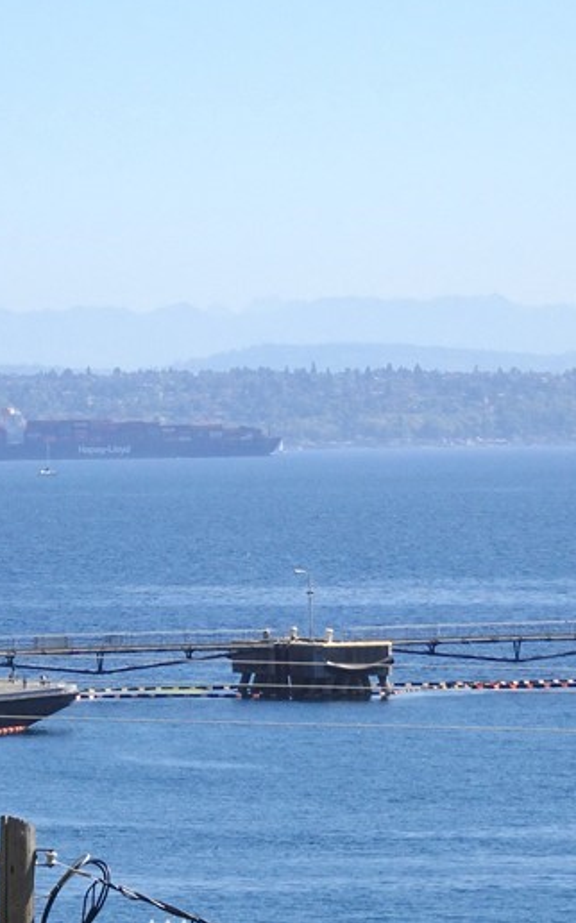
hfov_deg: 4.6
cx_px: 236
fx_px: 7141
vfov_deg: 7.4
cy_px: 322
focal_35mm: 284
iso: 80
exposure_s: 1/500
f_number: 5.6
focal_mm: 23.11
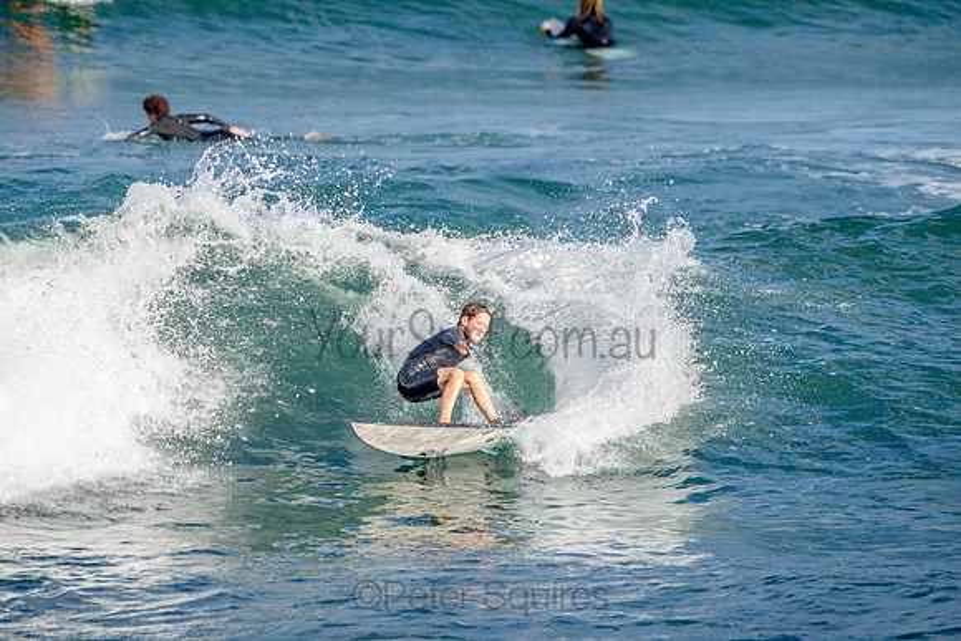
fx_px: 16341
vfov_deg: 2.2
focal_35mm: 612
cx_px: 480
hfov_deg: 3.4
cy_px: 320
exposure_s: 1/1250
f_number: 5.6
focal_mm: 500
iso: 180
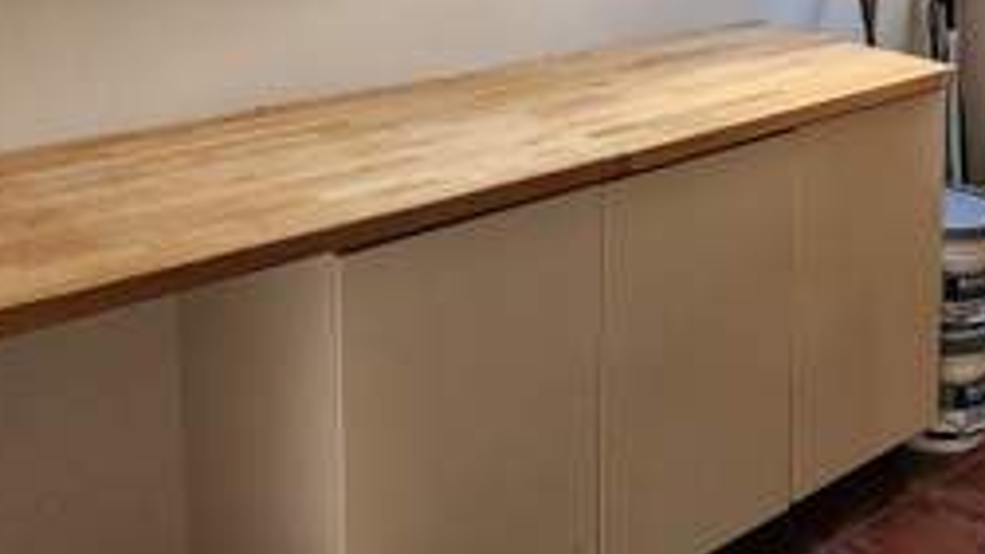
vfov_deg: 23.3
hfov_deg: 41.1
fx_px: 1253
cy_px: -59
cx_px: 789
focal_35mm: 48
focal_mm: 6.4
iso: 320
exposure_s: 1/120
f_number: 1.8
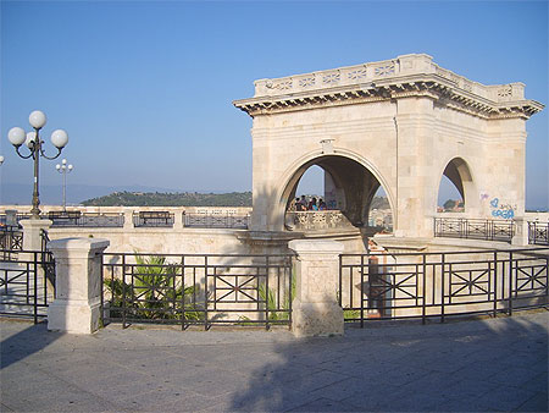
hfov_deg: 52.6
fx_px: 555
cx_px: 274
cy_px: 206
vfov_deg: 40.7
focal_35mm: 35
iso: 50
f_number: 7.1
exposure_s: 1/180
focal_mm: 5.8
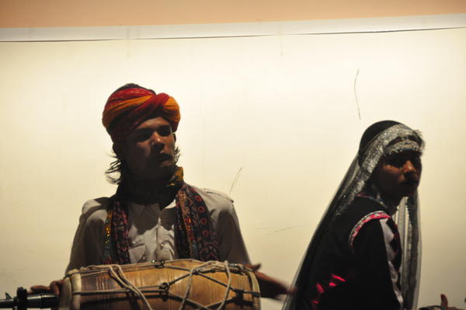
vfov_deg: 6.8
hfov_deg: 10.2
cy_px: 155
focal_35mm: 202
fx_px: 2619
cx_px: 233
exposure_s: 1/80
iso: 2500
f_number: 5.6
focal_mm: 135
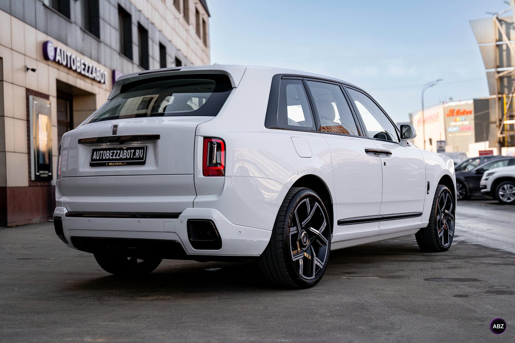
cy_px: 172
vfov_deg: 27.0
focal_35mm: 50
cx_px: 258
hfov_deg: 39.6
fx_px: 715
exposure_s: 1/200
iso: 125
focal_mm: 50
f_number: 5
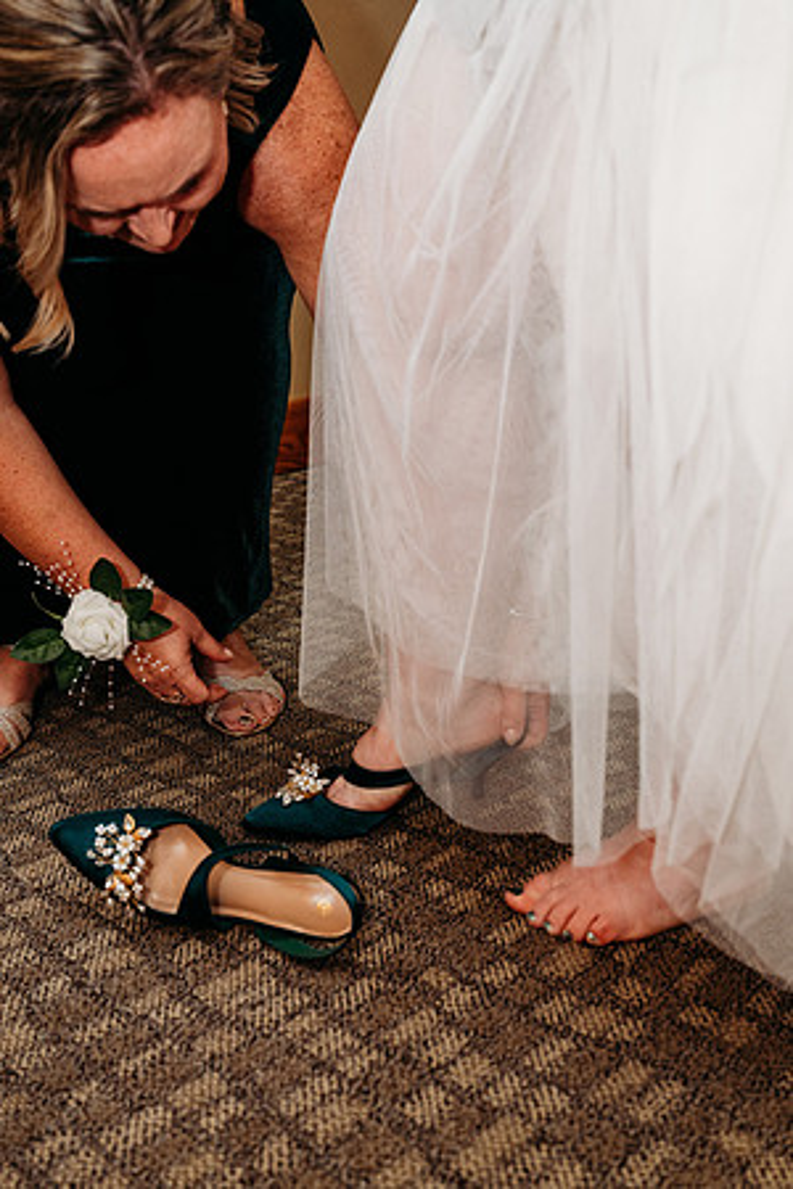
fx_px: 1289
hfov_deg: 34.2
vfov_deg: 49.6
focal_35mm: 39
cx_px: 396
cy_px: 594
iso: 1250
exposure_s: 1/200
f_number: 4.5
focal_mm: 39
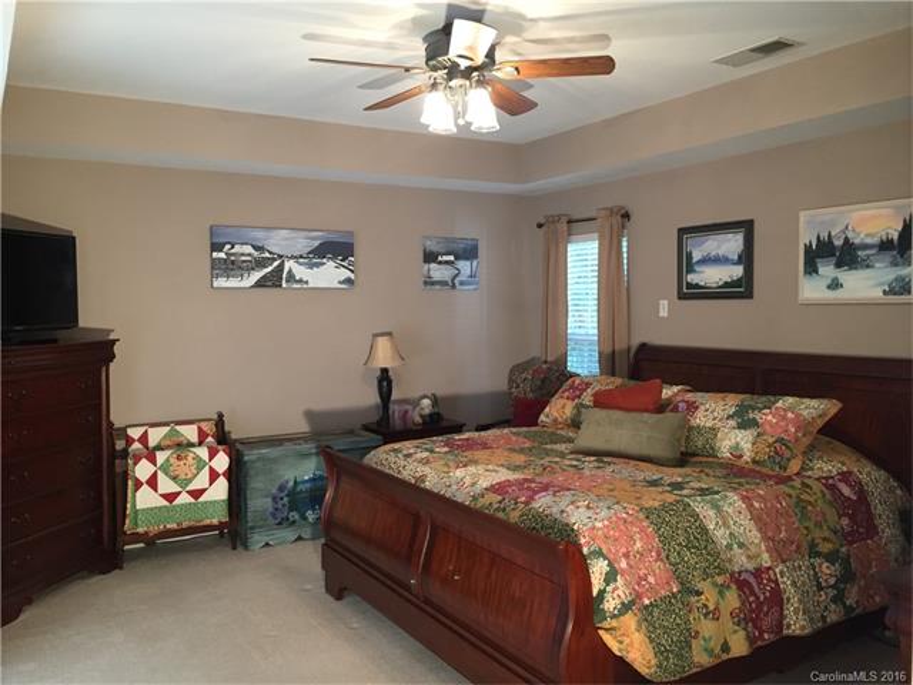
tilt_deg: -2.7
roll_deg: -0.5
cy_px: 342
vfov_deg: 48.2
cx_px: 456
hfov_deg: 61.7
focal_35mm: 29
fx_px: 765
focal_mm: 4.15
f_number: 2.2
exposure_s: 1/30
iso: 125
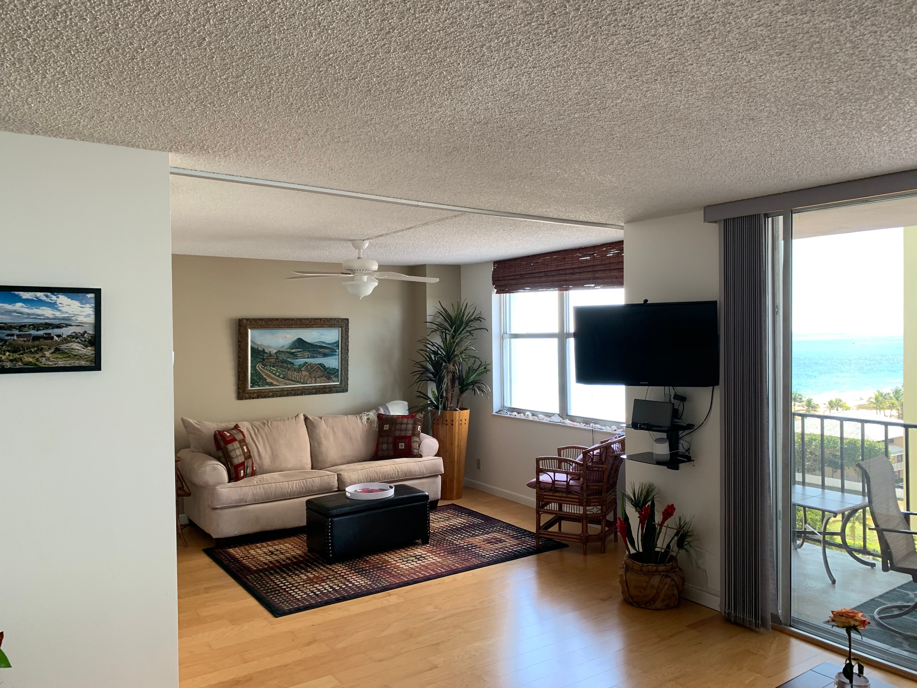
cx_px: 458
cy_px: 344
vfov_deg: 53.1
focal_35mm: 26
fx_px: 689
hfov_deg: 67.3
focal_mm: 4.25
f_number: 1.8
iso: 100
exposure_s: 1/108
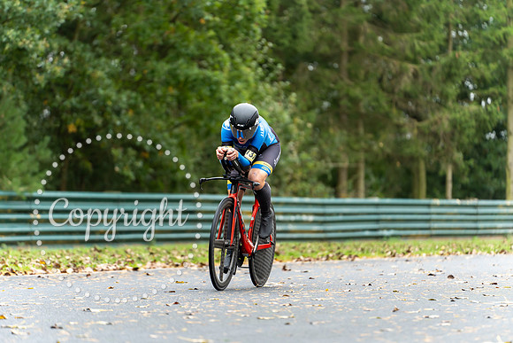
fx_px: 2565
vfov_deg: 7.6
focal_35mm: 180
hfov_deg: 11.4
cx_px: 256
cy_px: 172
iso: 1000
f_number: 2.8
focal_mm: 180
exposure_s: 1/1000
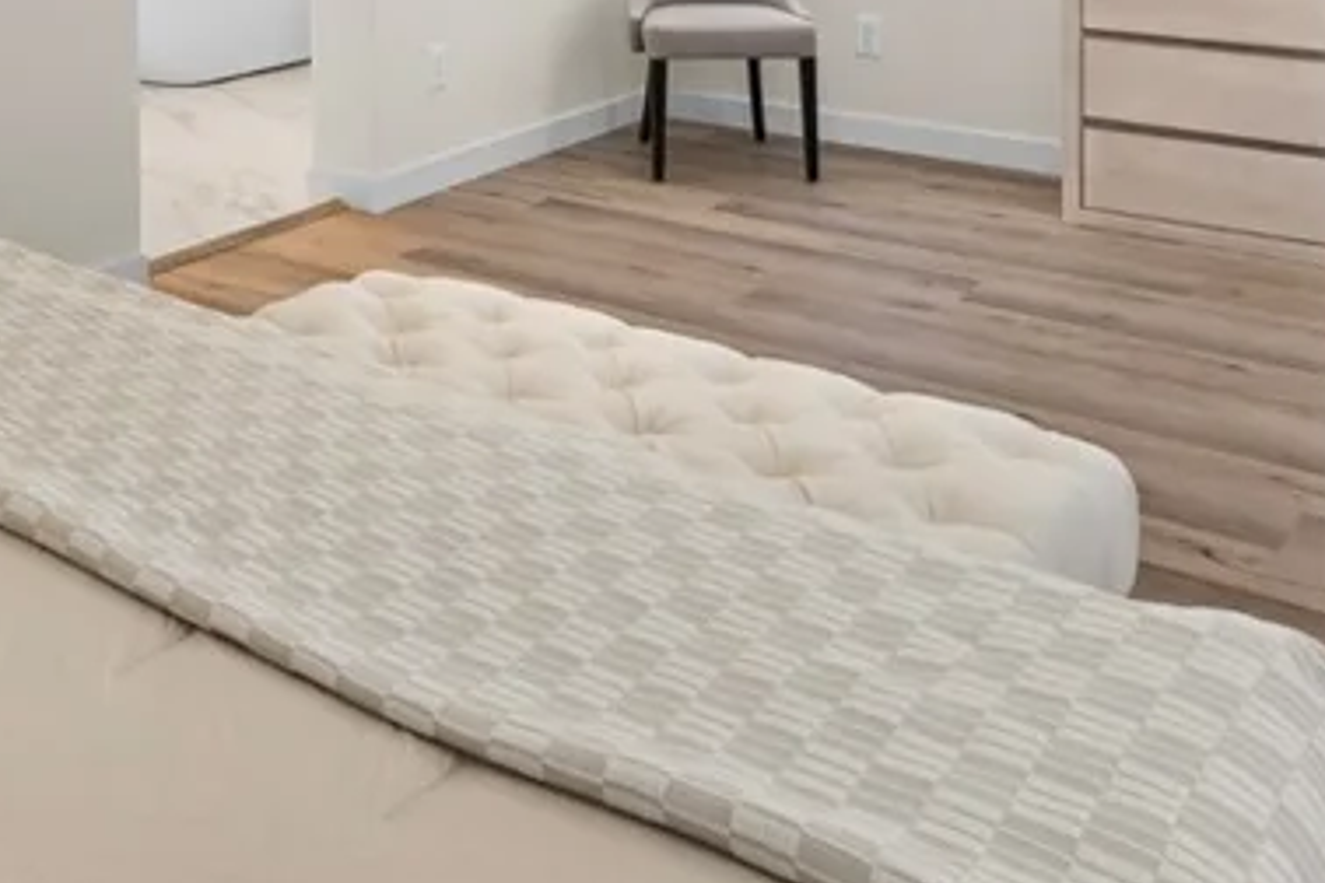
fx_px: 1693
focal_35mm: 46
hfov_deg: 41.3
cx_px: 308
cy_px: -237
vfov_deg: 25.5
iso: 400
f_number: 8
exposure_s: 1/10
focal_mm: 17
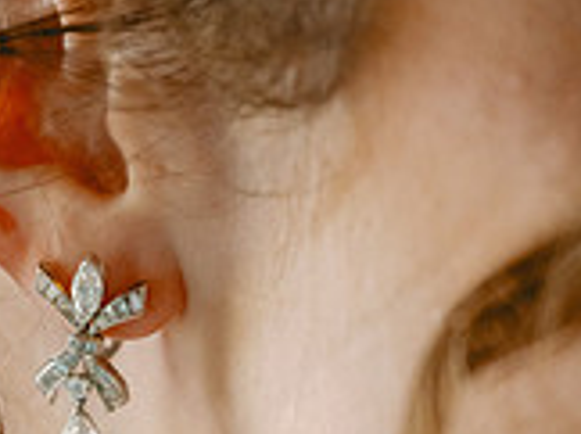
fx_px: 3134
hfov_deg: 10.5
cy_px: 398
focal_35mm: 187
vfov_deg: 7.9
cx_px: 90
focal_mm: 70
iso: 3200
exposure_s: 1/640
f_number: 3.5
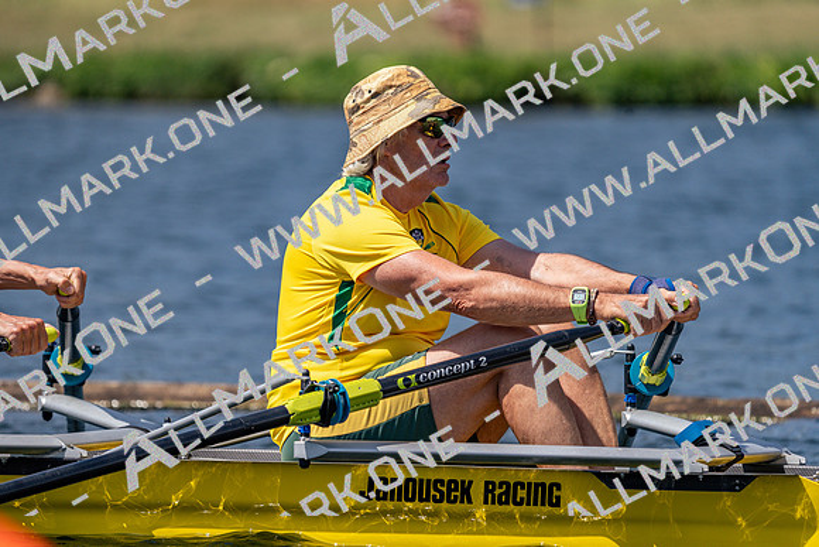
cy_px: 274
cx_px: 410
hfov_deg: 4.7
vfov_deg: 3.1
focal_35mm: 437
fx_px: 9944
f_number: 6.3
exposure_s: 1/2000
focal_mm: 437
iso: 200
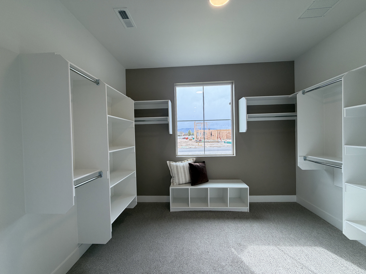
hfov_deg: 102.1
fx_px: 148
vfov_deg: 85.7
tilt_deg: -0.7
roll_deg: +1.6
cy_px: 137
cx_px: 183
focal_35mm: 14
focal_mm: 2.22
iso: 64
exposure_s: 1/120
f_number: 2.2
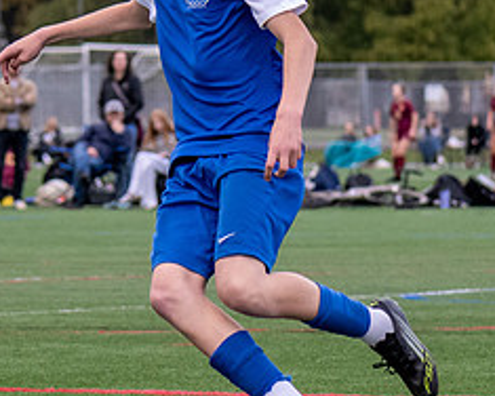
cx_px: 52
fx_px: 7369
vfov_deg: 3.1
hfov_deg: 3.8
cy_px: -4
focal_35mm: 503
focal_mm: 120
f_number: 5
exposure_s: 1/1000
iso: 1800
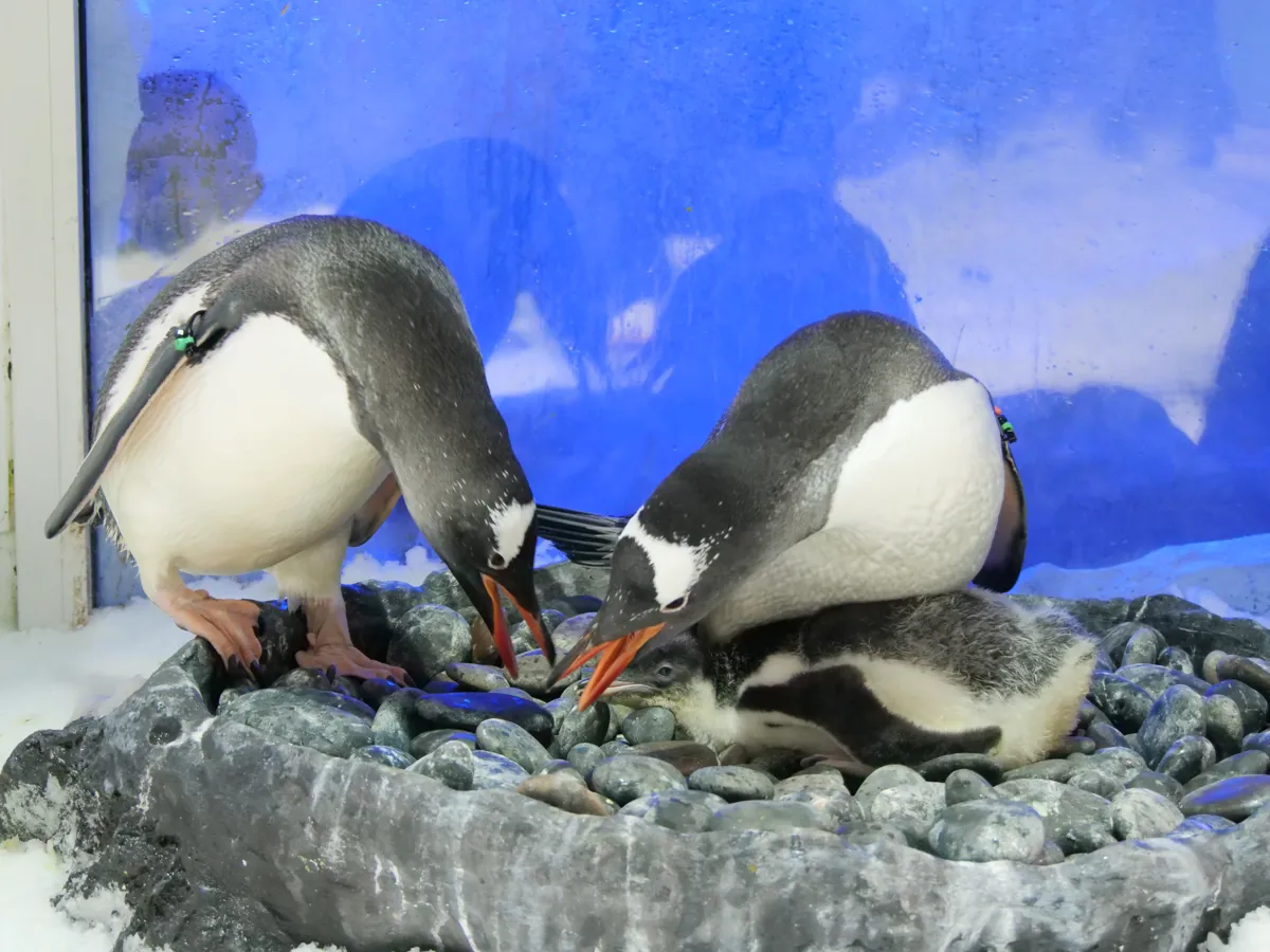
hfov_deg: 28.6
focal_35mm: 68
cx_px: 635
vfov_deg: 21.6
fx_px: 2495
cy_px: 476
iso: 2500
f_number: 4.5
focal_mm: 34
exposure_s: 1/80
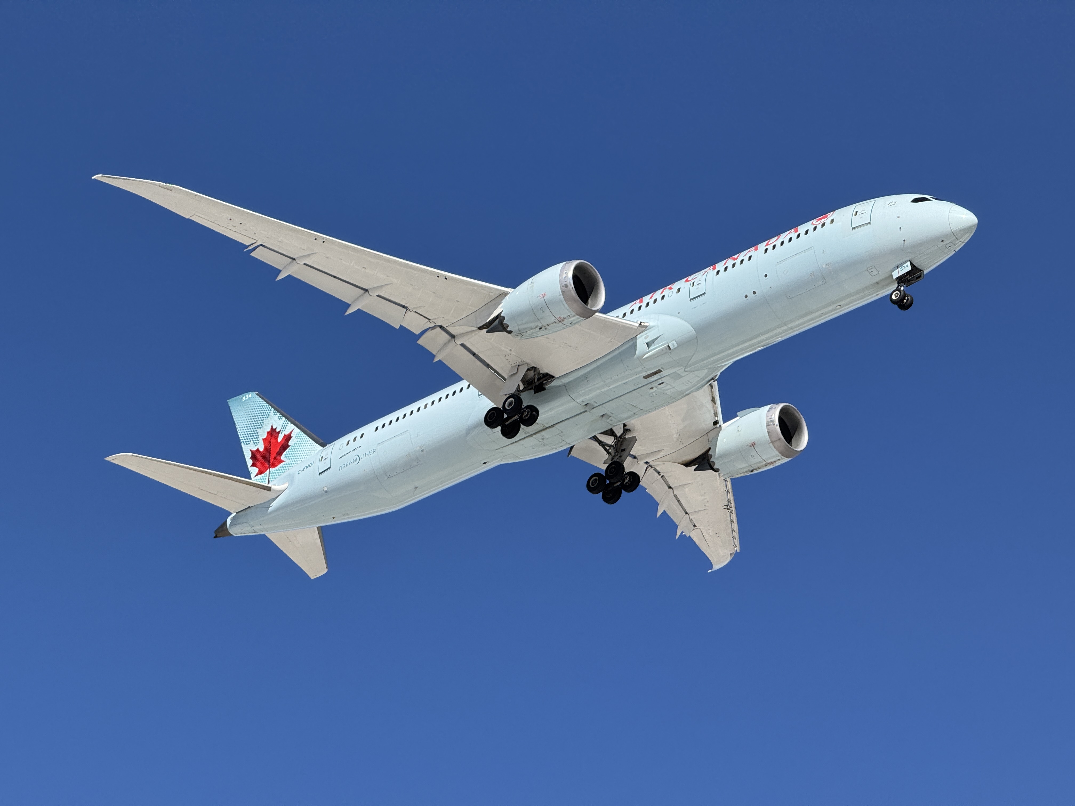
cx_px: 538
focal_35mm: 120
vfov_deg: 12.3
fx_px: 3727
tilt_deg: +32.7
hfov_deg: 16.4
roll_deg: -0.7
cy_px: 403
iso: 50
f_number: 2.8
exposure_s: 1/1577
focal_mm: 15.66
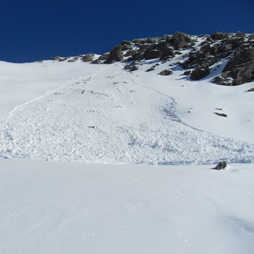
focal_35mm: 42
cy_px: 127
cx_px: 89
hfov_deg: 39.6
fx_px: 349
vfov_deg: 40.0
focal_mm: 6.3
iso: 80
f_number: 7
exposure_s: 1/750
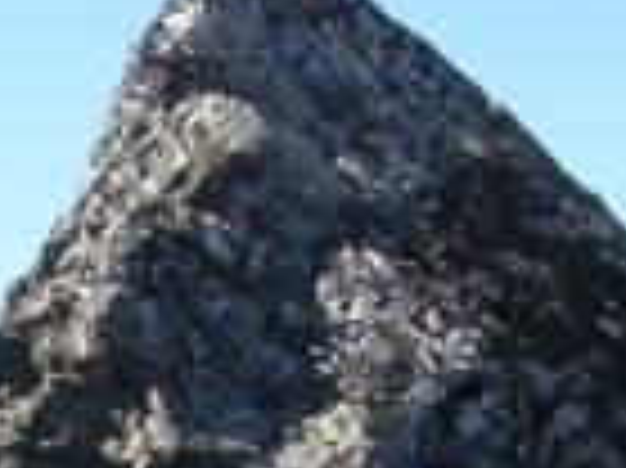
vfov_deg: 7.9
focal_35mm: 182
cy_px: 778
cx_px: 252
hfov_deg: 10.9
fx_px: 3288
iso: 100
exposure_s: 1/163
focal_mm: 5.8
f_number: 5.6
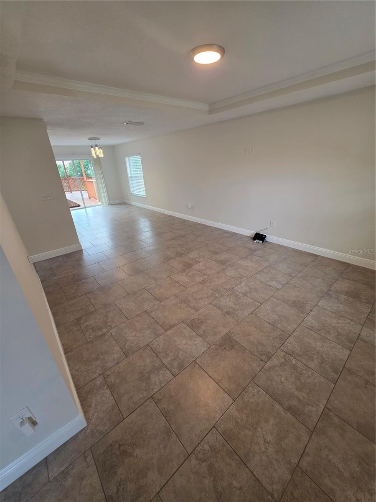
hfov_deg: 89.9
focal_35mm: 13
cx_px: 188
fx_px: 188
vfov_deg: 106.2
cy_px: 251
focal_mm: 2.2
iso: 200
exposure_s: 1/120
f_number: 1.9
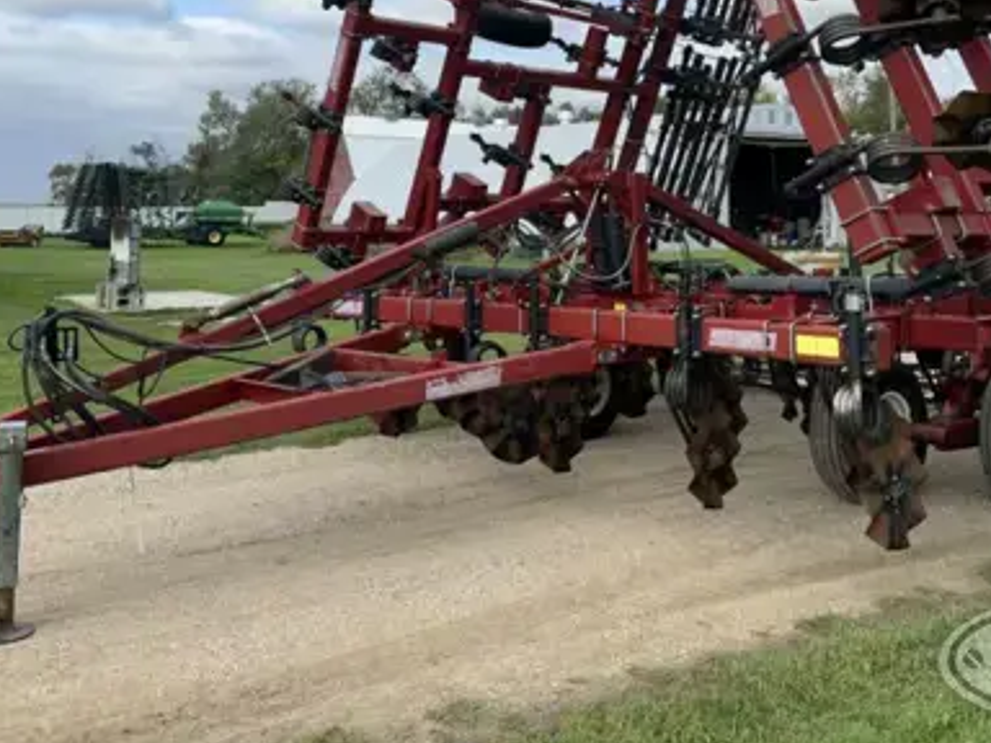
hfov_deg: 46.6
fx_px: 1145
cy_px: 144
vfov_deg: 34.8
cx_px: 570
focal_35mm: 40
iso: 80
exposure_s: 1/3717
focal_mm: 6.86
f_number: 1.78
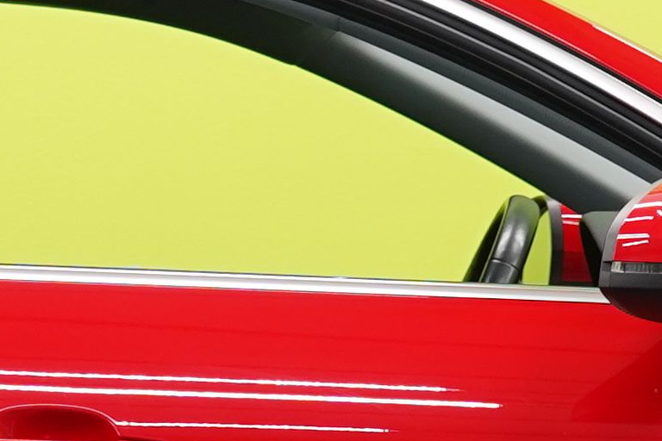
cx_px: 68
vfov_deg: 3.7
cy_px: 438
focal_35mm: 367
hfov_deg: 5.6
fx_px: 6748
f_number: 5
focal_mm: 47
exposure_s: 1/30
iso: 500
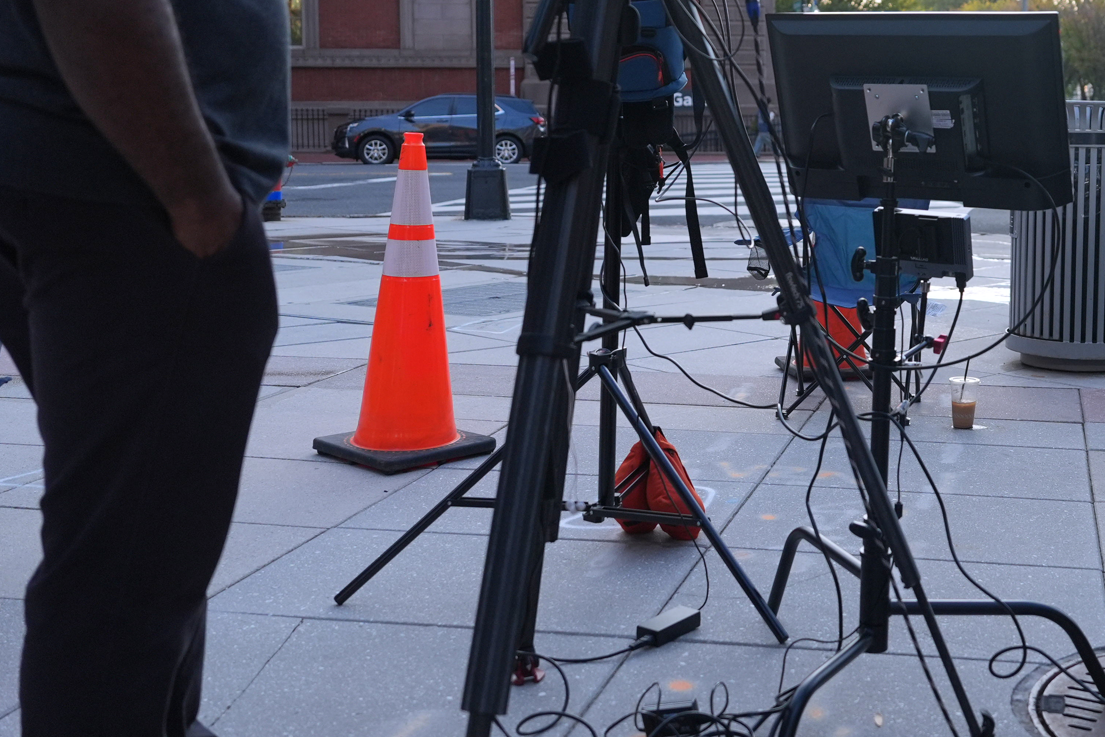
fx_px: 1473
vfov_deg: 27.6
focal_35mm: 48
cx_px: 915
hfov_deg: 39.2
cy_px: 163
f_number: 2.8
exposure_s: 1/1250
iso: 500
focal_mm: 24
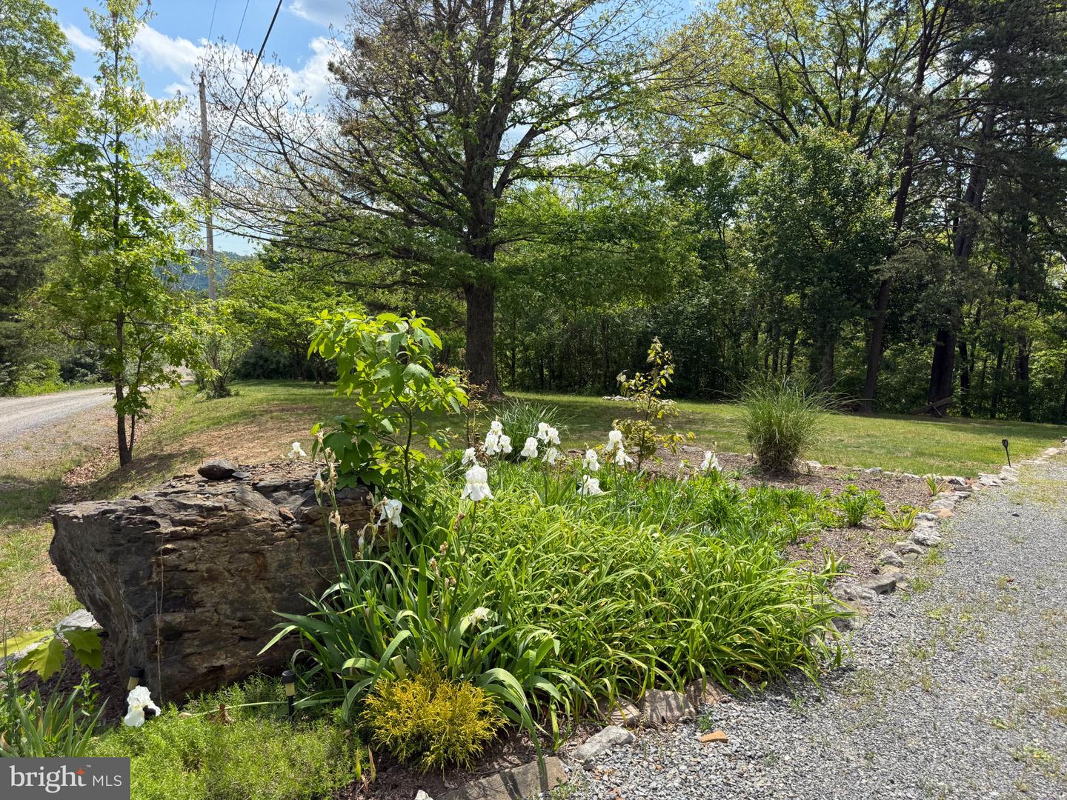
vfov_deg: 56.8
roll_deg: -2.9
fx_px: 740
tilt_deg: -6.8
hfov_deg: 71.6
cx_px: 534
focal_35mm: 24
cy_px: 400
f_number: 1.78
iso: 100
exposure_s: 1/3584
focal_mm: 6.76
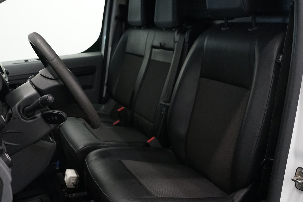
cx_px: 124
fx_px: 311
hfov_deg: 51.6
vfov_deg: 35.8
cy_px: 82
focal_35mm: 37
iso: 2500
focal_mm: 28
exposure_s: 1/160
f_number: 3.5
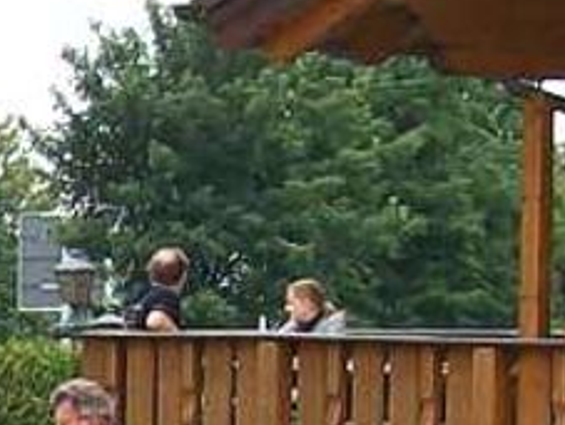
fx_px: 2567
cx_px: -590
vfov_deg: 9.1
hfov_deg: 11.3
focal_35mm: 157
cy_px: 726
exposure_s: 1/563
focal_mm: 6
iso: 80
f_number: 2.7
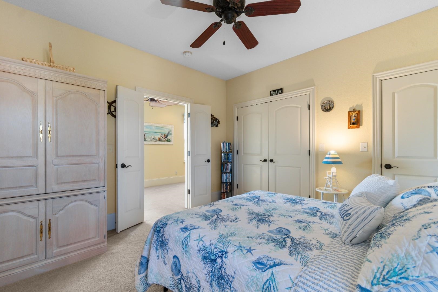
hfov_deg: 100.4
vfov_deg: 77.3
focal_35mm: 15
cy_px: 146
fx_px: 182
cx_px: 219
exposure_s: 1/13
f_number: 4.5
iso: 100
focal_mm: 10
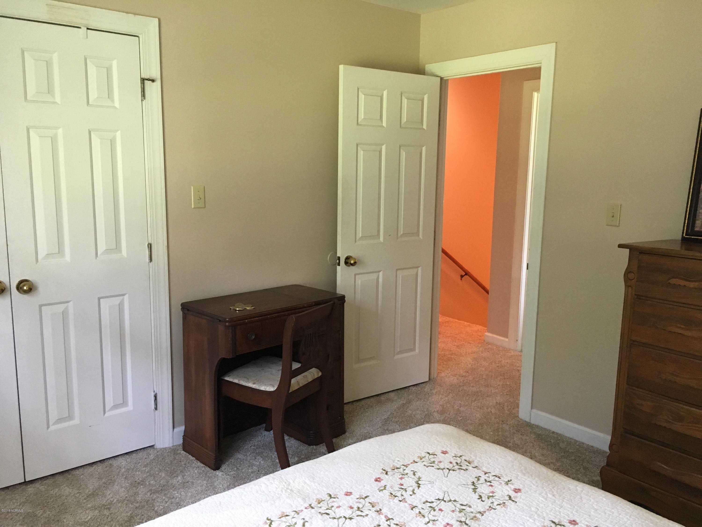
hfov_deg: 61.7
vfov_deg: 48.2
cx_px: 351
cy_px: 264
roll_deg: -0.9
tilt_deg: -8.2
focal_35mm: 29
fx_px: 588
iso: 160
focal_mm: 4.15
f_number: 2.2
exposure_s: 1/30
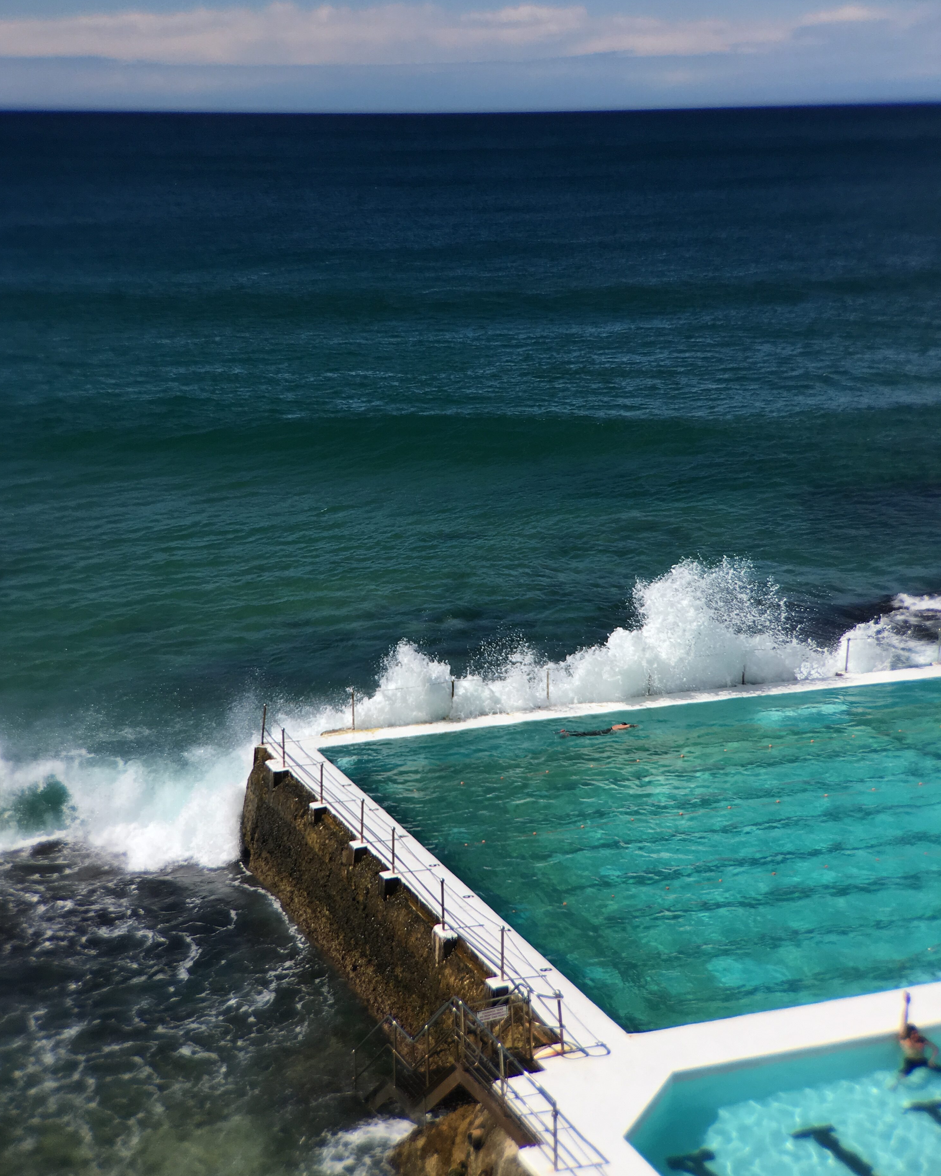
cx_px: 459
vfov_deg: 57.2
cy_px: 601
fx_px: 1079
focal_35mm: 31
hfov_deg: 47.1
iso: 25
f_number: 2.2
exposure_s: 1/3077
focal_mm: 4.15
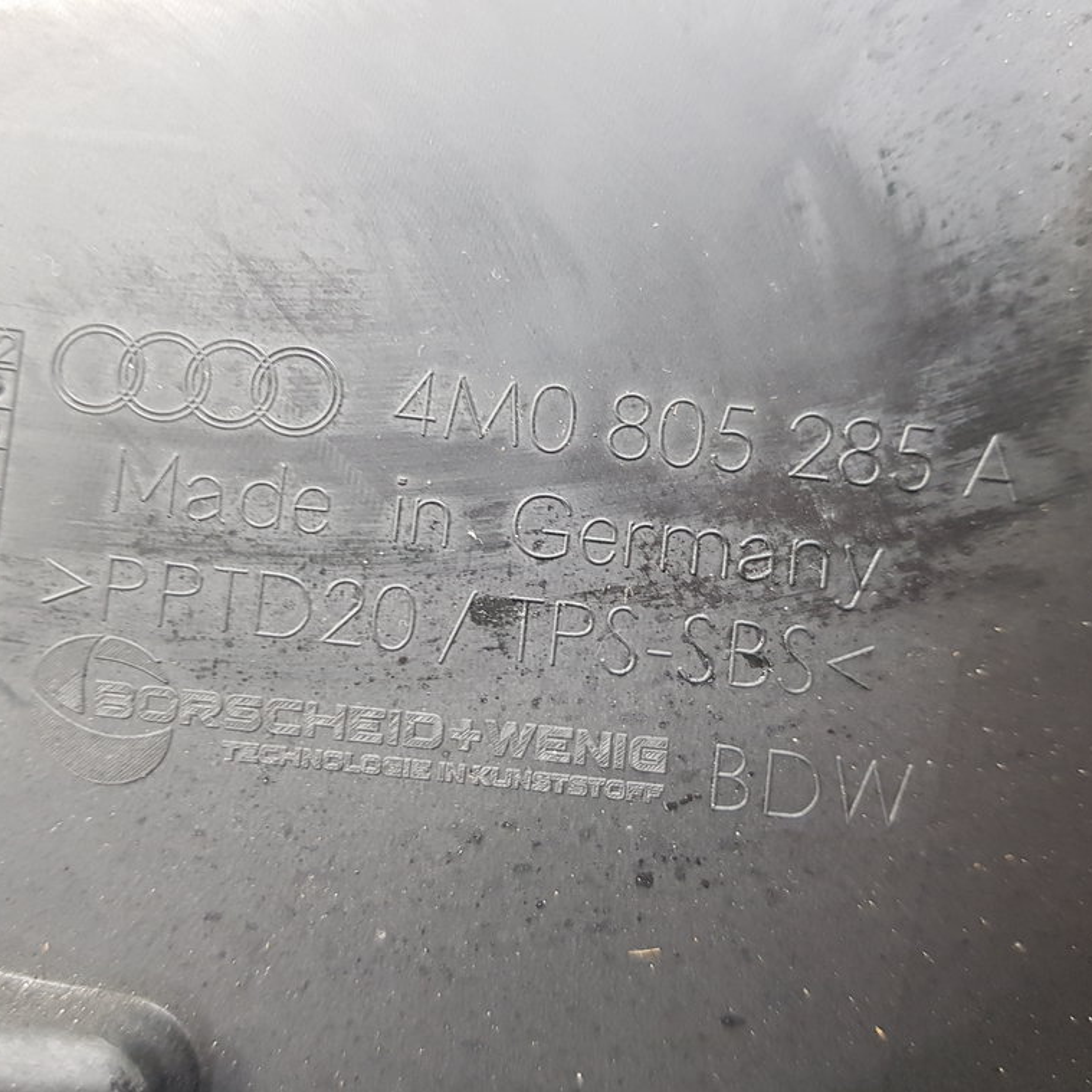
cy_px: 541
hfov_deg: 52.5
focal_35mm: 31
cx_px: 558
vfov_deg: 52.5
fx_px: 1106
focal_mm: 4.2
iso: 200
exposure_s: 1/33
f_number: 1.7
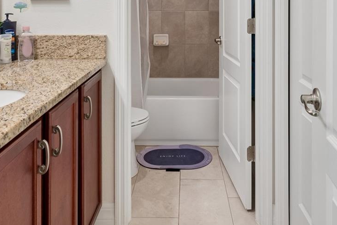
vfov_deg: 36.3
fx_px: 309
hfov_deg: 57.2
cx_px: 181
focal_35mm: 33
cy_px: 4
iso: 100
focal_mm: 10
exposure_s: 1/5
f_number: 7.1
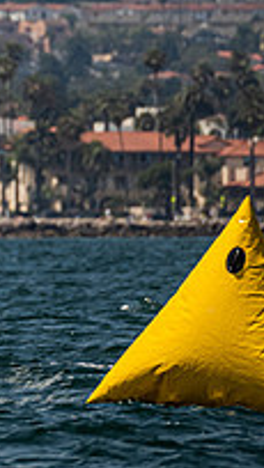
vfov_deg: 1.4
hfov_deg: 0.8
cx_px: -408
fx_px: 19332
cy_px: 45
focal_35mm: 1556
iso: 500
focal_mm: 400
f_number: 8
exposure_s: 1/2500
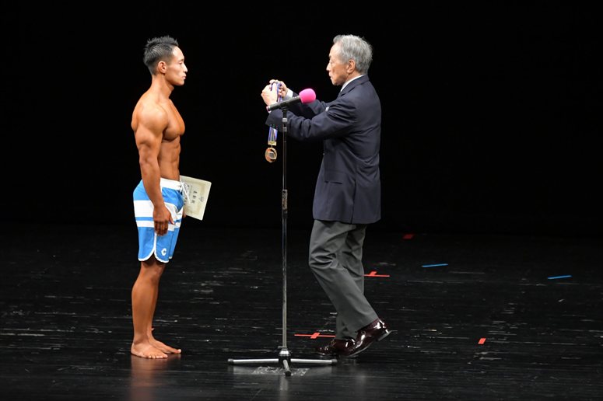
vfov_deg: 5.1
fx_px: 4520
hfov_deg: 7.6
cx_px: 302
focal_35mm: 270
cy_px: 200
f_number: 5.6
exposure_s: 1/400
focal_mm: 180
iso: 3200
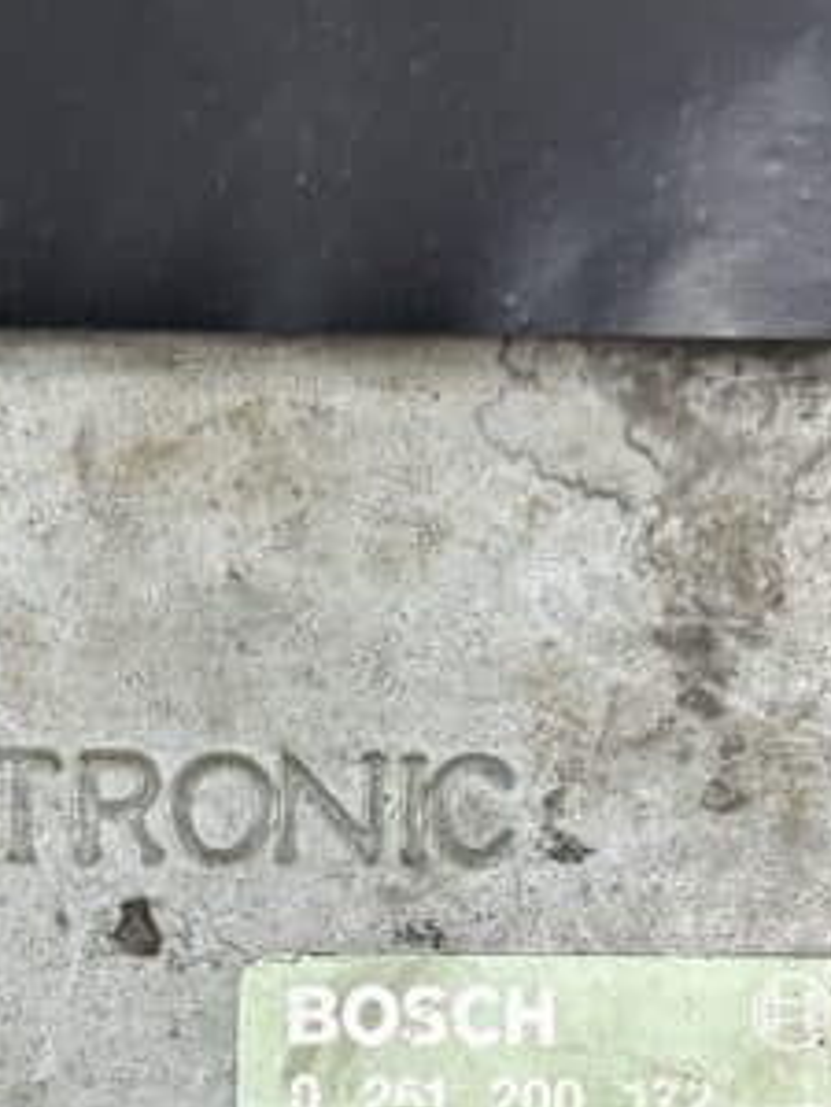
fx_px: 2049
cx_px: 188
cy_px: 1026
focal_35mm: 64
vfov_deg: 28.9
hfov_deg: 22.7
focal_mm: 6.86
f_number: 1.78
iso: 100
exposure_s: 1/100
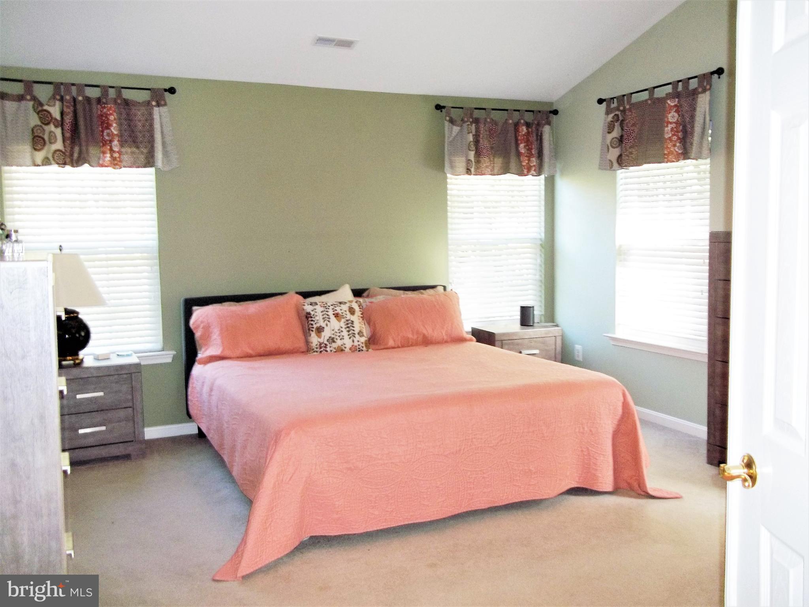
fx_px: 748
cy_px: 304
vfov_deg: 44.2
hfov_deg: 56.8
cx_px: 404
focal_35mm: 32
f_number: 2.9
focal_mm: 5.7
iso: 160
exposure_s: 1/30
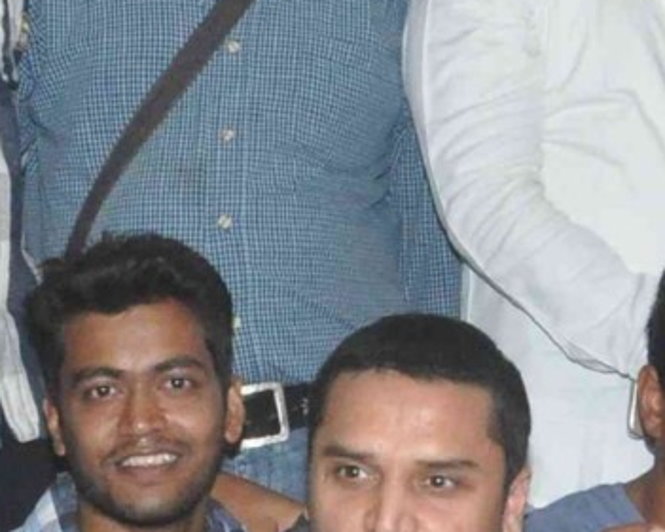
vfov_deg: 9.4
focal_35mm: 163
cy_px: 543
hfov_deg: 11.7
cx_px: 688
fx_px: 3209
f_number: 10
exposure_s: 1/200
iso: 1600
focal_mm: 18
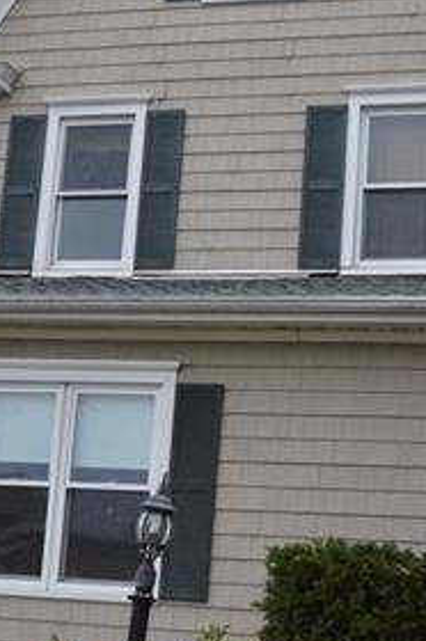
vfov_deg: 27.3
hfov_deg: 18.3
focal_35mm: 74
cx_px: 318
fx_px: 1317
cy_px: 382
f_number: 5.6
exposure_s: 1/125
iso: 250
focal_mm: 18
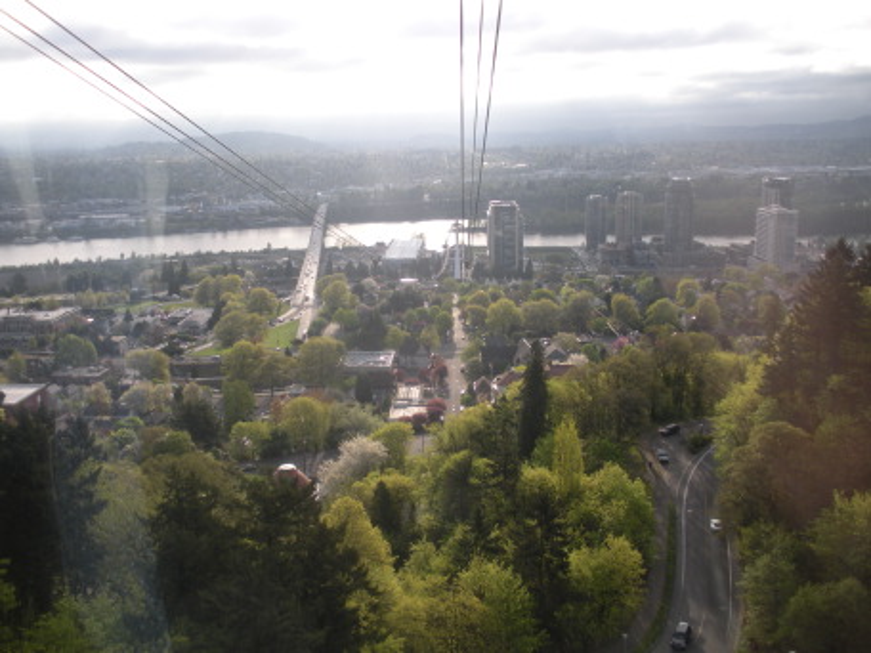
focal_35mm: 36
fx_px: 906
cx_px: 436
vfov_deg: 39.7
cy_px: 326
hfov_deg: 51.4
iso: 64
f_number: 3.5
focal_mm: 6.3
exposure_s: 1/126
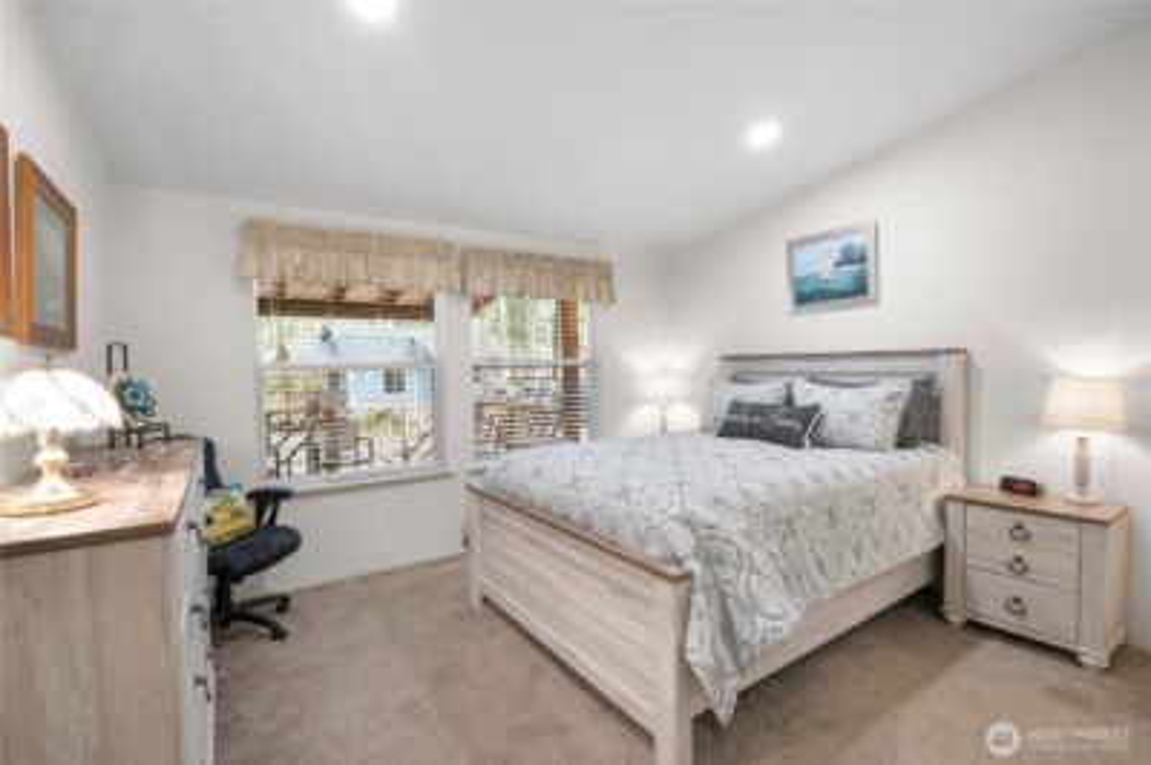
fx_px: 543
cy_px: 382
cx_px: 576
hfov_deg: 93.3
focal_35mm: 17
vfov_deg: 70.3
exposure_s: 10
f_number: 8
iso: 100
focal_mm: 17
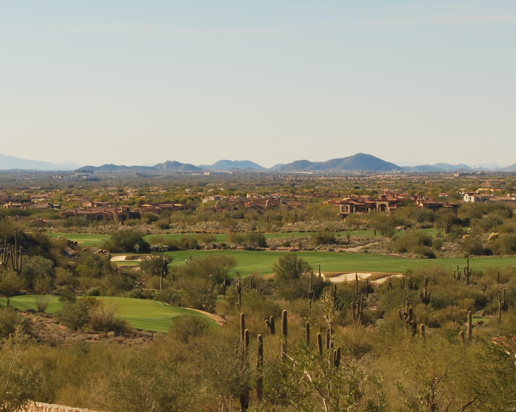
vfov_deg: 11.6
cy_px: 188
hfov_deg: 14.5
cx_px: 179
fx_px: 2031
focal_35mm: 133
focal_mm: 38
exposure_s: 1/250
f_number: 8
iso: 100
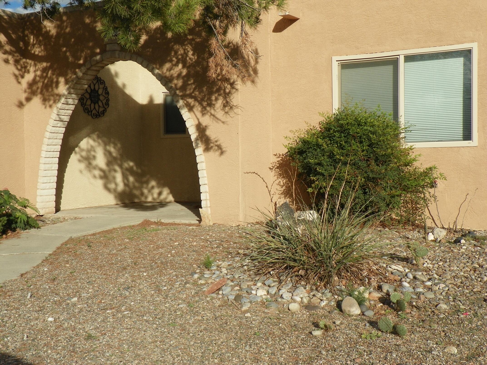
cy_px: 182
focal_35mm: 48
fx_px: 675
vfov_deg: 30.3
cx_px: 244
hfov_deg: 39.7
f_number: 5.6
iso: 64
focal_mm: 8.5
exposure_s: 1/400
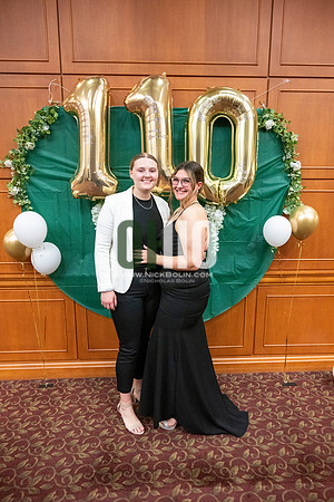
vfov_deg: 73.7
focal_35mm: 24
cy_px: 251
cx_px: 167
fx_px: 334
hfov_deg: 53.1
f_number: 4
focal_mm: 24
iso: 6400
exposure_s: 1/125
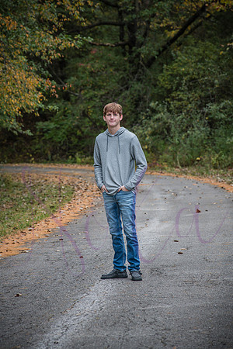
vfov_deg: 10.3
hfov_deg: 6.9
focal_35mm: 200
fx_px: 1942
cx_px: 116
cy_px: 174
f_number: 8
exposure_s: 1/400
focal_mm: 200
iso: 800
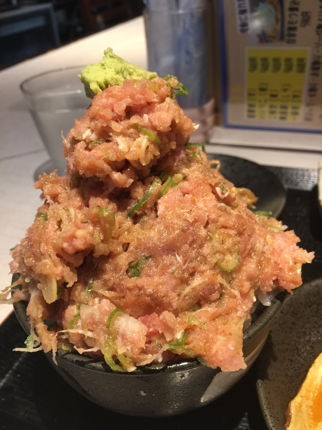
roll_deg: +4.4
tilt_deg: -32.6
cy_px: 215
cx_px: 161
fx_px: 360
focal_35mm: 29
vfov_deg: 61.7
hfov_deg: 48.2
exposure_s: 1/17
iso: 64
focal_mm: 4.15
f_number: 2.2
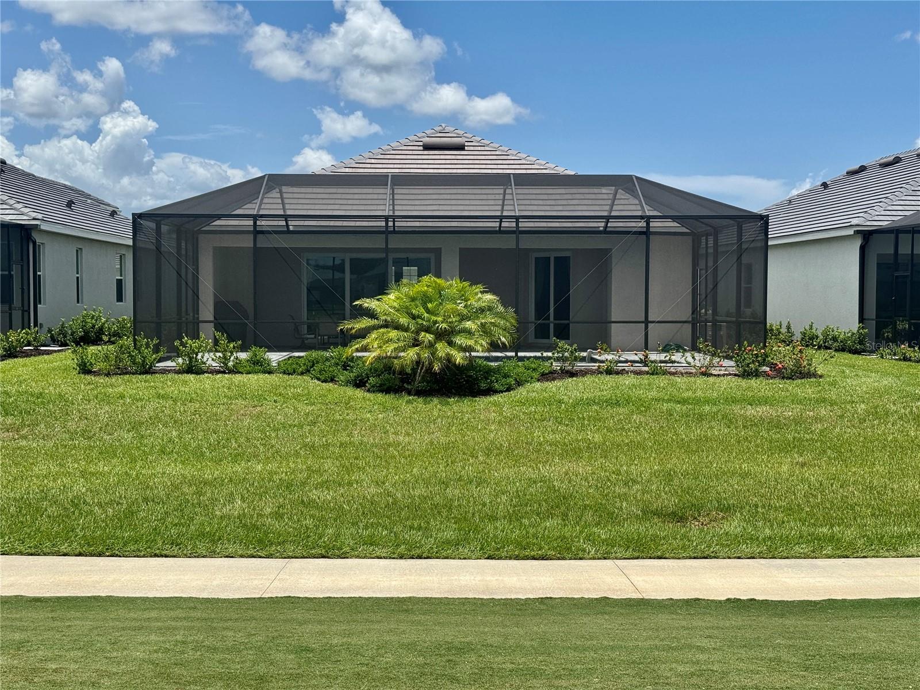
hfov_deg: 39.7
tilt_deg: -3.0
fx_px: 1276
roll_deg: -0.1
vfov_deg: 30.3
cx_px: 460
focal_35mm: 48
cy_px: 345
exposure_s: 1/5848
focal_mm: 6.76
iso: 64
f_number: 1.78
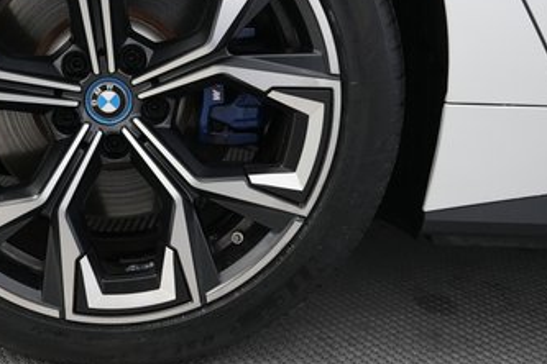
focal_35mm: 48
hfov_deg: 39.5
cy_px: 90
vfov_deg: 27.7
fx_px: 729
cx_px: 112
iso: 4000
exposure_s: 1/160
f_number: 2.8
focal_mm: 25
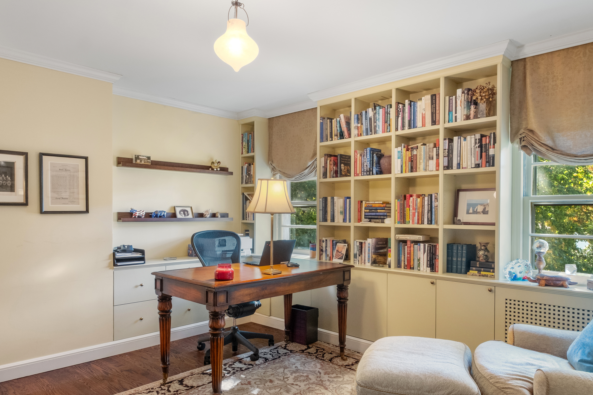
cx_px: 317
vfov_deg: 55.0
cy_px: 216
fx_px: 379
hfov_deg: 76.0
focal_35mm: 23
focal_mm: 10
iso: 640
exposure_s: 2.5
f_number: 10
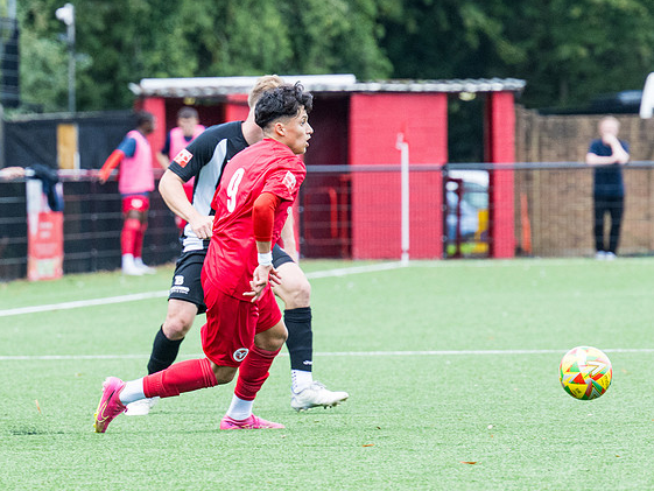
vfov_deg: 3.1
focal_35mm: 474
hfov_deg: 4.2
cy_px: 243
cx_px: 173
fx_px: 8957
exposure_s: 1/1000
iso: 800
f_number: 4.5
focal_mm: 185
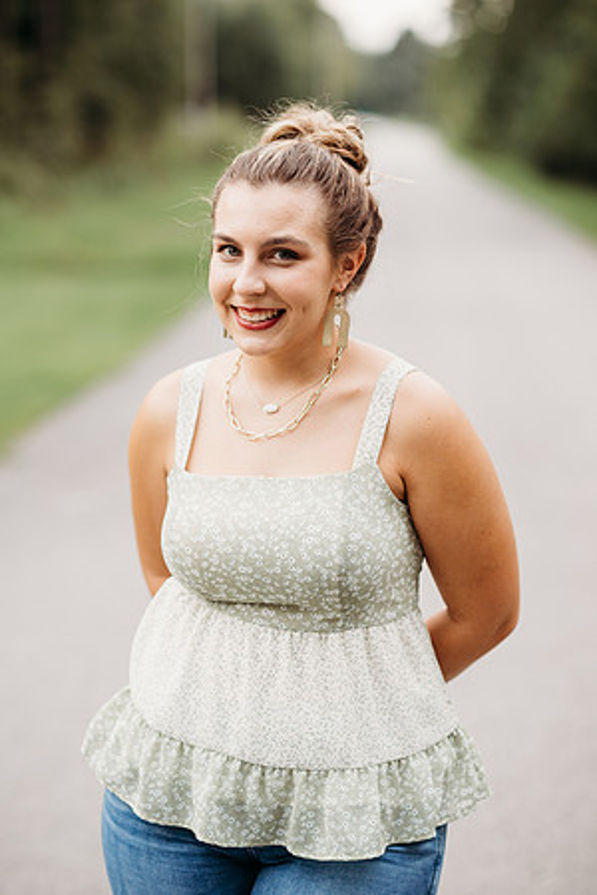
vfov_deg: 23.9
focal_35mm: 85
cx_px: 298
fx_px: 2114
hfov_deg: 16.1
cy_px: 448
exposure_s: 1/250
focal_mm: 85
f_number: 2.2
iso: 400
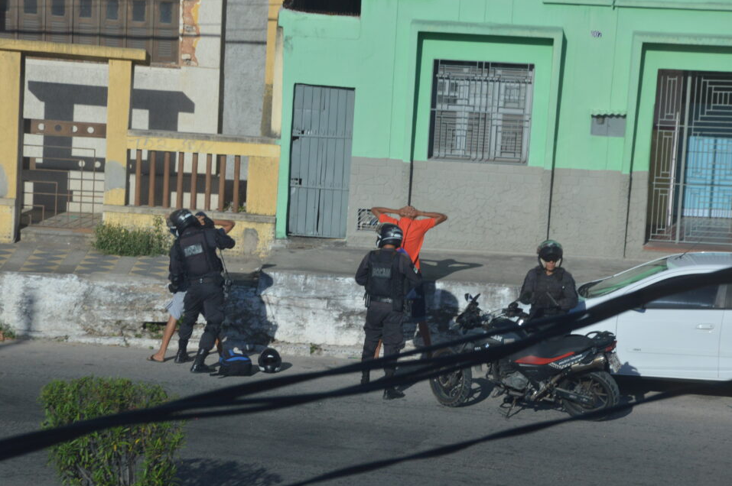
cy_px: 253
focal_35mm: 169
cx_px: 379
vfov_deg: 8.1
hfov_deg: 12.2
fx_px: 3423
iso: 400
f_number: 10
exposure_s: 1/250
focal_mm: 105
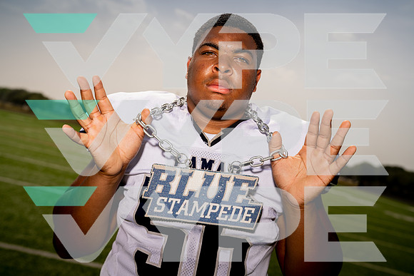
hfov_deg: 41.9
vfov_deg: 28.7
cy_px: 138
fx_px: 541
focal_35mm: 47
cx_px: 207
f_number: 4.5
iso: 100
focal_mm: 47
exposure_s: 1/1250
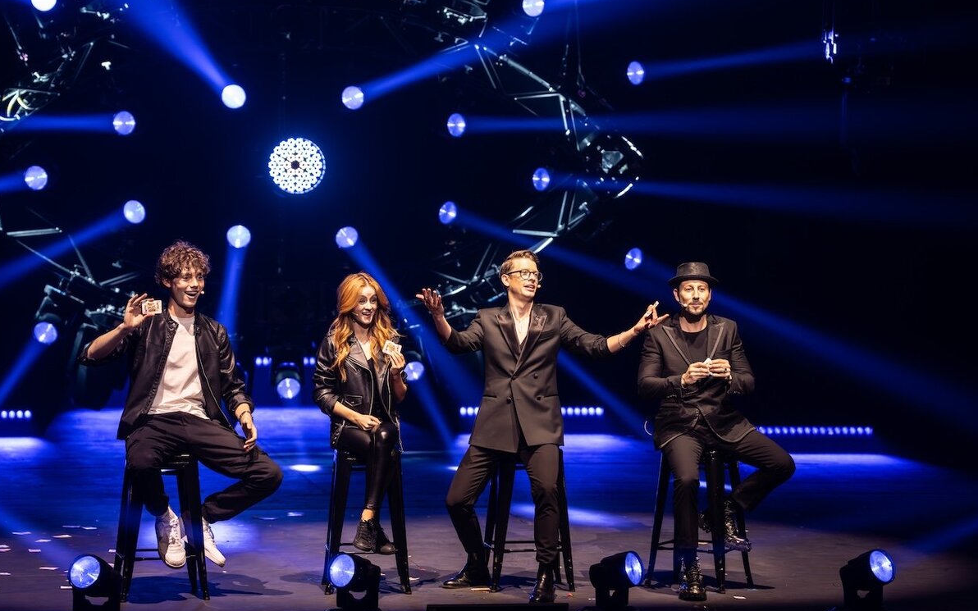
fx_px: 4238
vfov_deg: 8.2
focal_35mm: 159
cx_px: 487
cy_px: 317
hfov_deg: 13.2
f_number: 3.5
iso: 1000
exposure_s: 1/200
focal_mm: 155
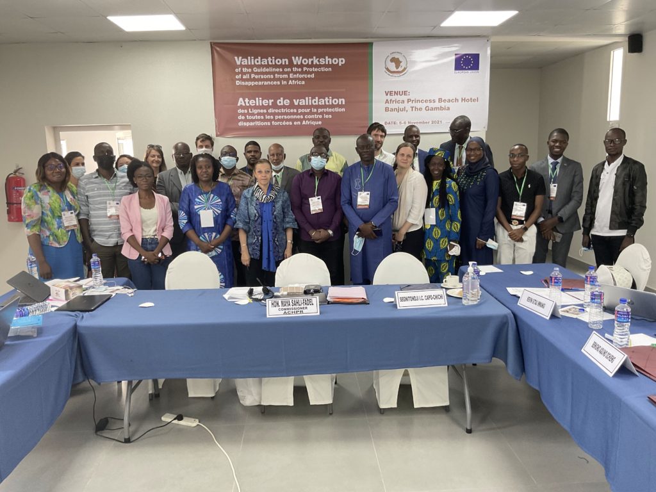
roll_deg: +1.0
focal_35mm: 29
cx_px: 328
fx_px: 550
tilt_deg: -9.8
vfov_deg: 48.2
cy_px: 246
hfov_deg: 61.7
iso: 80
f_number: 1.8
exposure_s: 1/50
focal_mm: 3
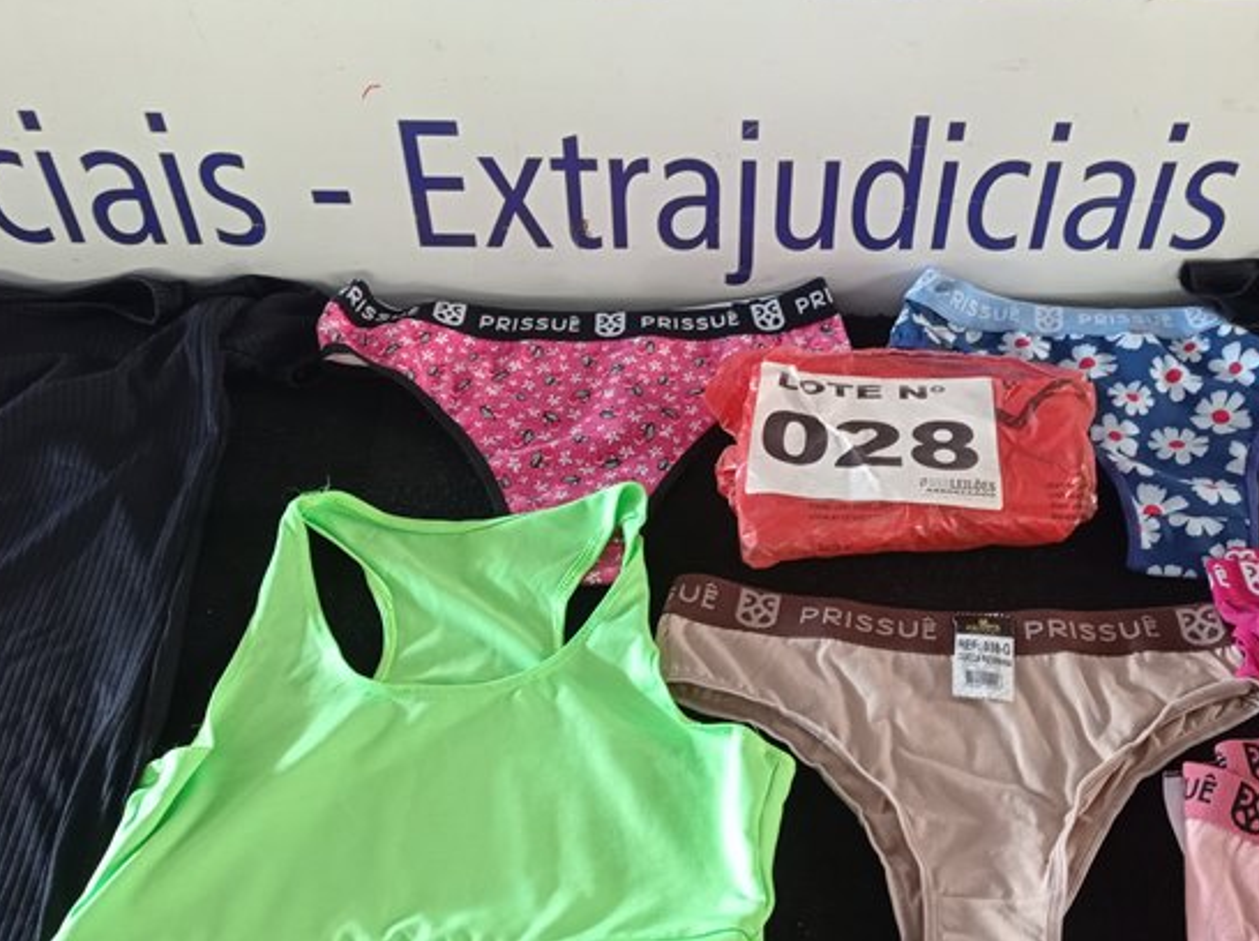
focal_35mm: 41
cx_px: 742
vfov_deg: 35.0
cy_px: 526
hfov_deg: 45.6
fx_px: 1489
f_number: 1.79
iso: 490
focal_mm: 4.7
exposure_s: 1/24
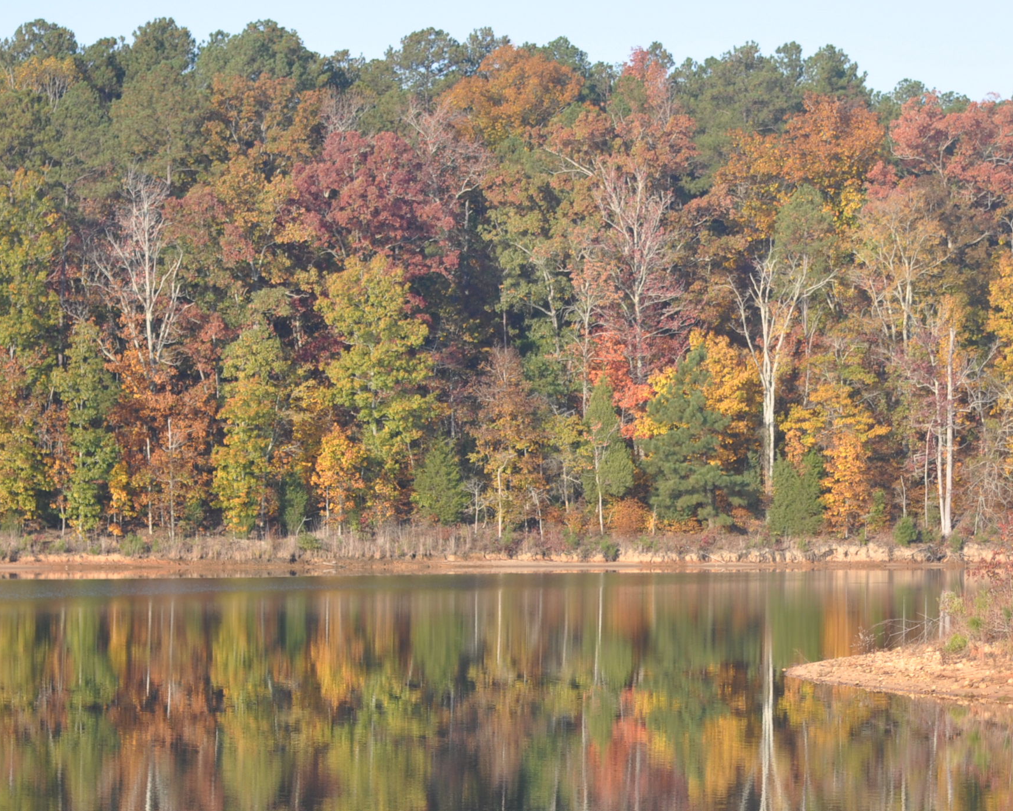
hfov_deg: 10.5
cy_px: 578
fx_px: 5487
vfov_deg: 8.4
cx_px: 728
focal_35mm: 183
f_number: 4.8
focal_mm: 70
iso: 125
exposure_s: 1/350
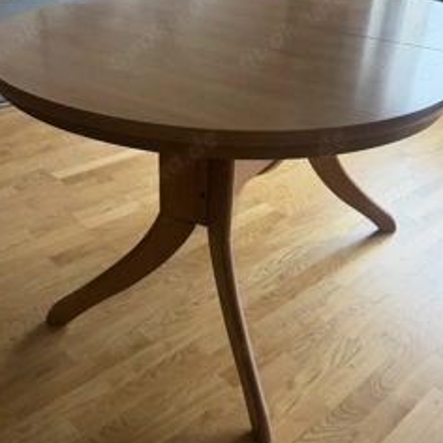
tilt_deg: -30.3
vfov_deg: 46.0
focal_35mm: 36
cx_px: 231
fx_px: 521
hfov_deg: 46.0
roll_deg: -4.5
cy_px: 201
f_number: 1.78
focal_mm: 6.76
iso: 200
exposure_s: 1/134
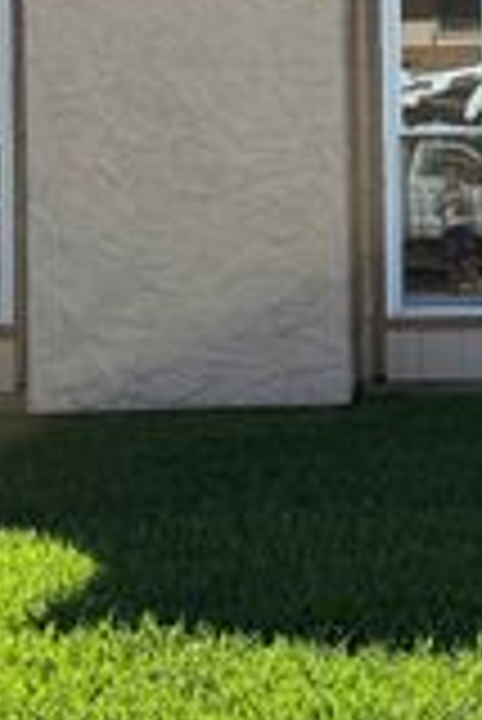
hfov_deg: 13.1
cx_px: 432
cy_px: 70
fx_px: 2084
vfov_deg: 19.3
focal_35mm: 104
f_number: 1.78
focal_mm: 6.76
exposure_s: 1/2907
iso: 80
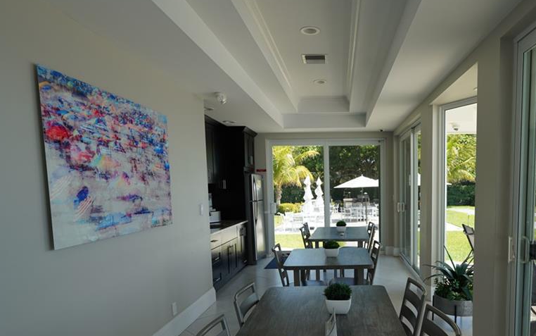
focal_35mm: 27
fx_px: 390
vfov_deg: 45.9
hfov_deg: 67.7
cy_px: 220
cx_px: 343
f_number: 4
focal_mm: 19.5
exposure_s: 1/160
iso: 160
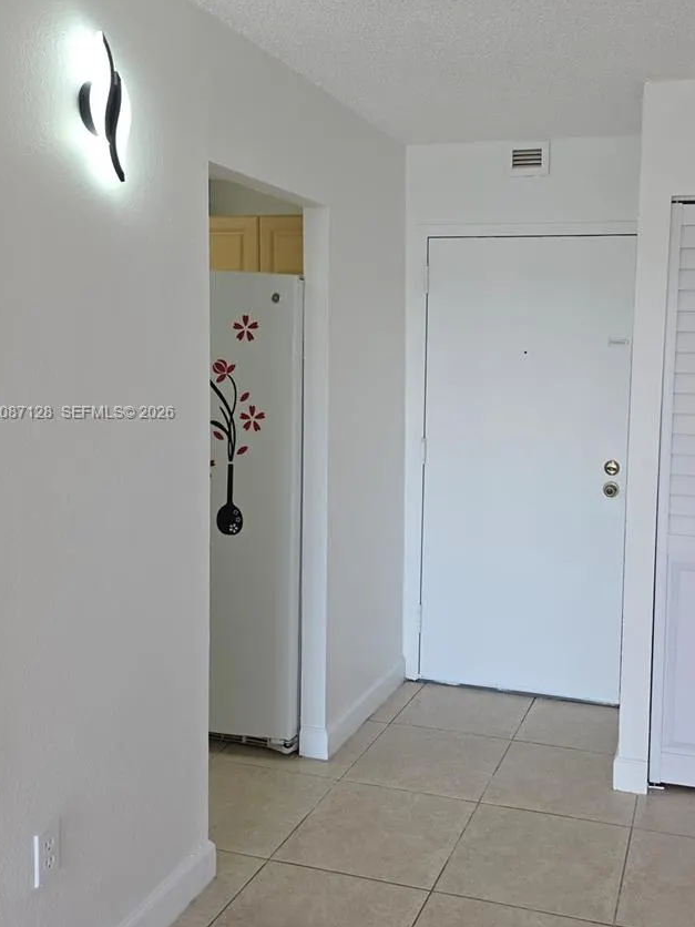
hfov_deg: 42.3
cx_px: 468
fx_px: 883
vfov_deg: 55.2
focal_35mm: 33
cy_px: 414
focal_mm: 6.3
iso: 64
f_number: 1.7
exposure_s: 1/120
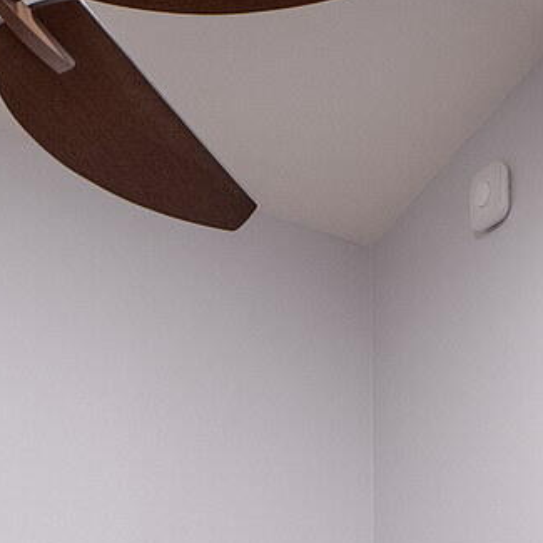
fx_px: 2467
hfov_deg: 12.3
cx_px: 663
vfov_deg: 10.5
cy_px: 1363
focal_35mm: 139
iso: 200
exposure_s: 1/2
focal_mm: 19
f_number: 7.1
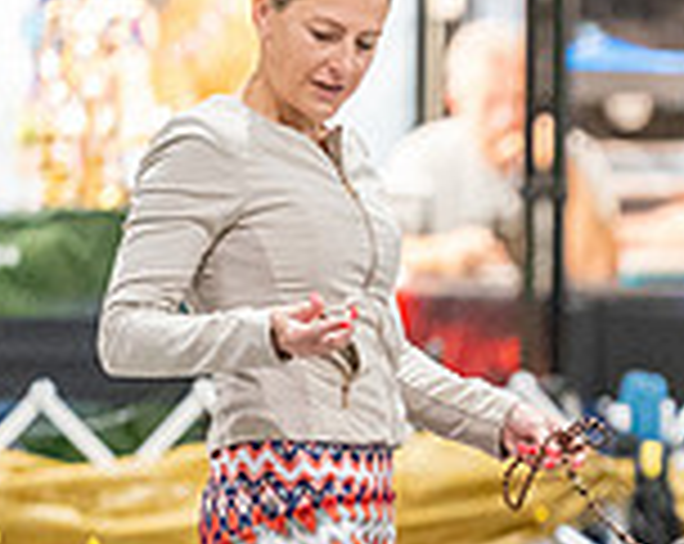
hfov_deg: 2.7
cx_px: 981
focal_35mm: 718
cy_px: 452
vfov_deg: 2.1
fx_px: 14507
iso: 6400
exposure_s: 1/250
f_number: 2.8
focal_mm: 200
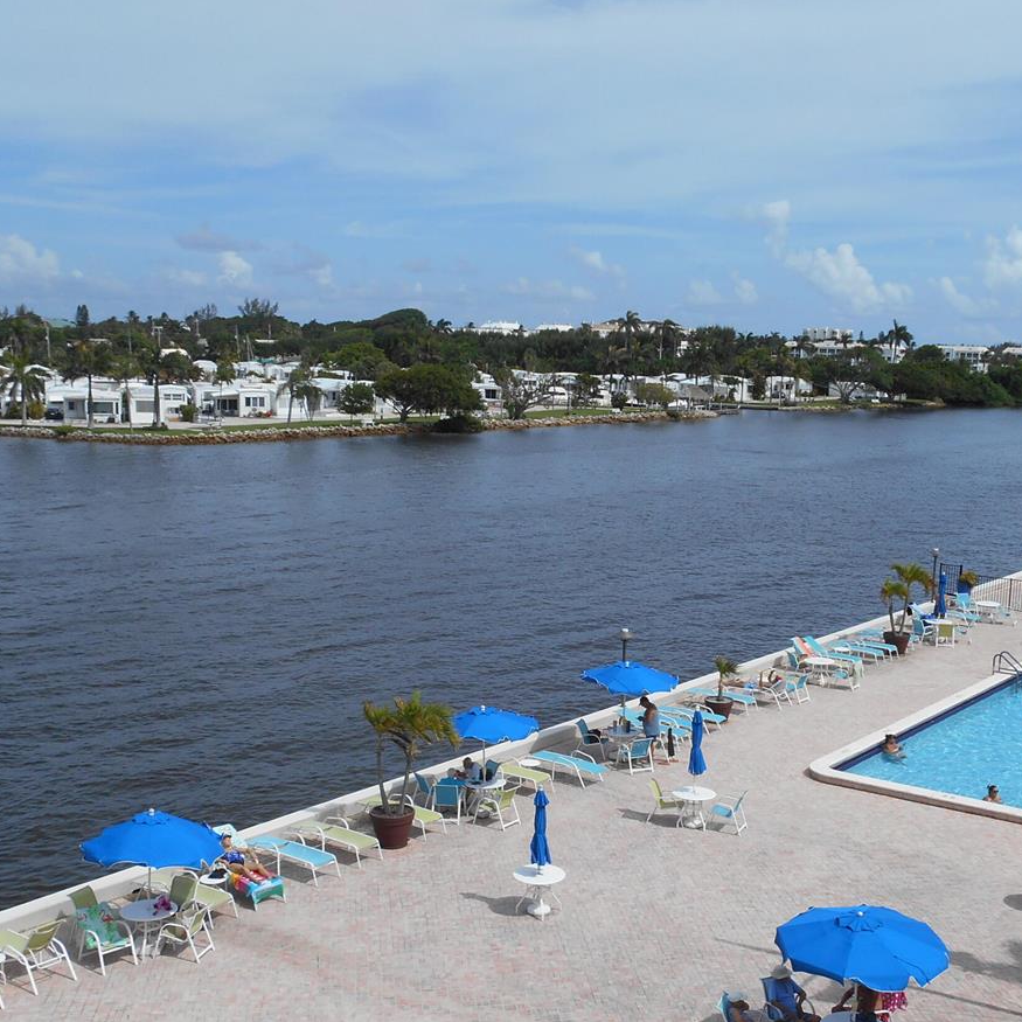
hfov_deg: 39.9
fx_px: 1403
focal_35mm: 42
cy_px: 641
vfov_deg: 39.7
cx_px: 590
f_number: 3.4
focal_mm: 4.7
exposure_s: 1/1600
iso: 80
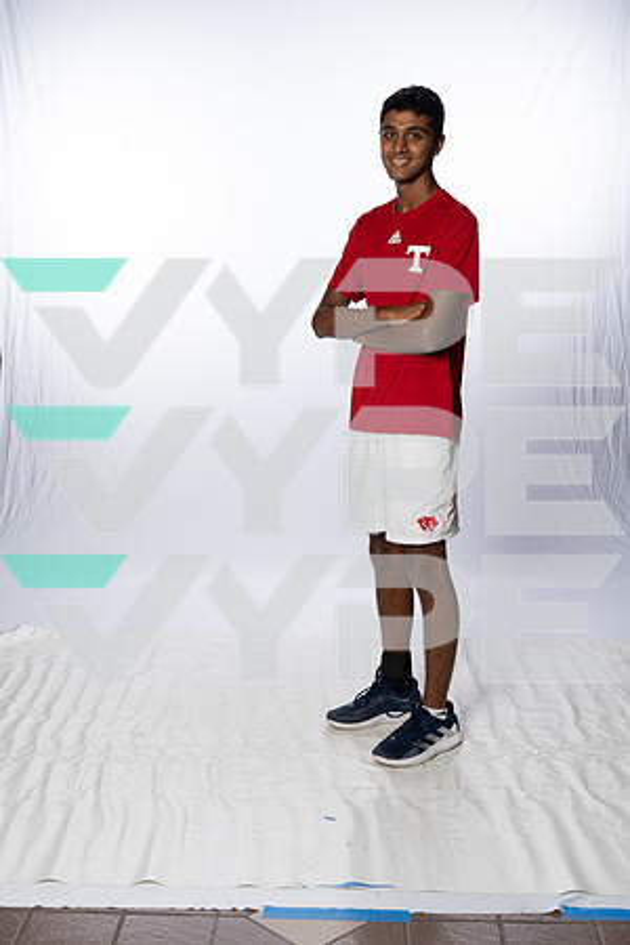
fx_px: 1234
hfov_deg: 28.6
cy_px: 472
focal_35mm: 47
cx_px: 315
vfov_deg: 41.9
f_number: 8
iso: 640
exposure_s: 1/250
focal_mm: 47
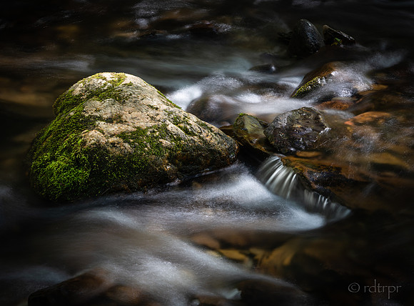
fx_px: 1798
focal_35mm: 151
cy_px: 146
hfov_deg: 13.1
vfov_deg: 9.7
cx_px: 240
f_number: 20
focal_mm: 135
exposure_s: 2.5
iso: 64
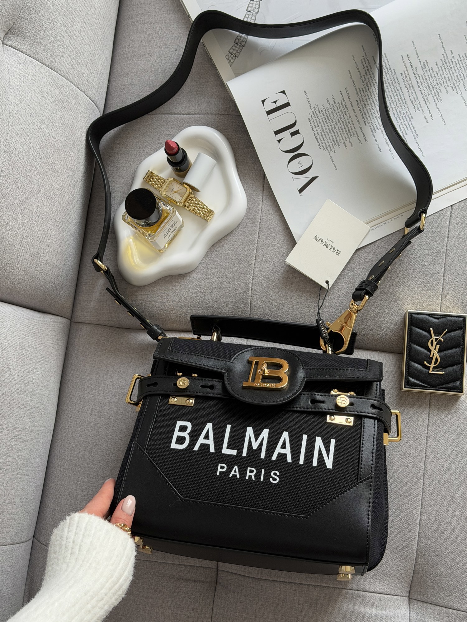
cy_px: 311
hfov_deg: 30.3
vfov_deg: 39.7
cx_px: 234
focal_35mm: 48
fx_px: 863
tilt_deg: -80.3
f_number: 1.78
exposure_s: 1/202
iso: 50
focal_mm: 6.76
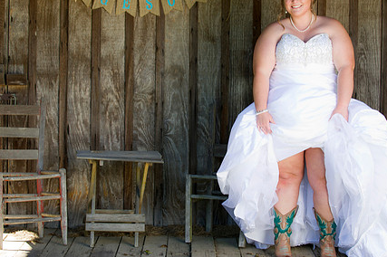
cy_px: 108
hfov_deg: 21.5
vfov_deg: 14.4
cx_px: 206
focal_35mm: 95
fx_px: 1020
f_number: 4
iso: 200
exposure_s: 1/125
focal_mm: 70
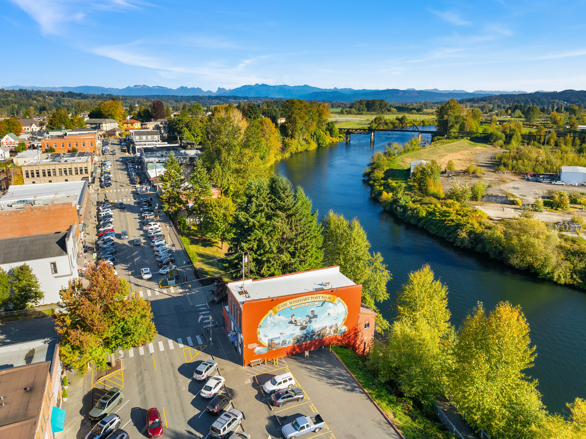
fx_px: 406
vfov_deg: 56.8
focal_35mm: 24
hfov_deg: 71.6
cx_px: 293
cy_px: 220
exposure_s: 1/60
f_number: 2.8
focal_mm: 12.29
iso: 190
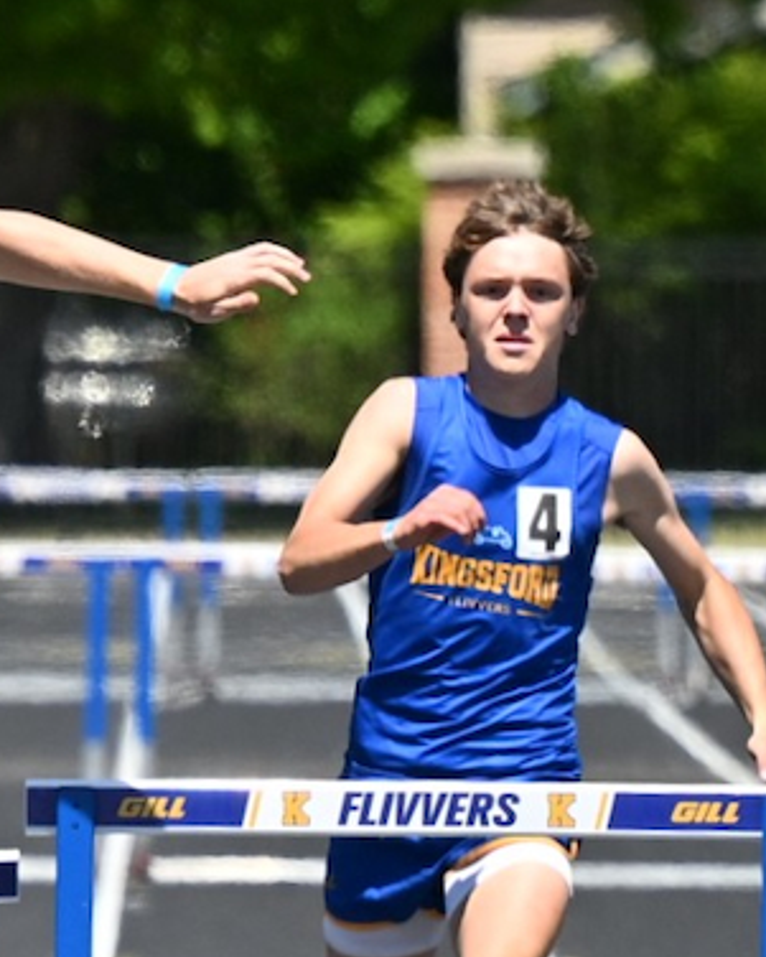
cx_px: -359
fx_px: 9914
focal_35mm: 350
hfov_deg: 4.4
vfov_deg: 5.5
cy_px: 761
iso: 320
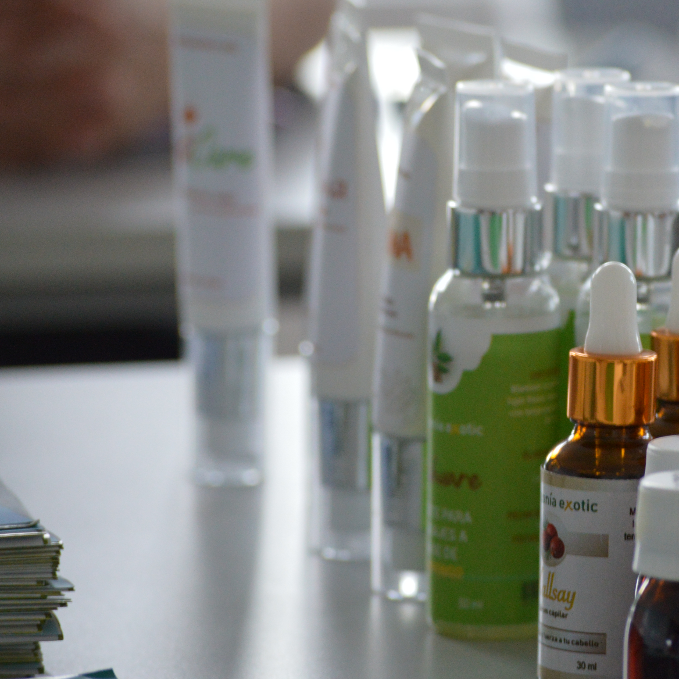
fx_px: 5970
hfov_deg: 6.5
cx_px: 600
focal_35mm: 269
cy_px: 338
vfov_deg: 6.5
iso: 800
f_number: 4.5
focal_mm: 102
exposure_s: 1/125
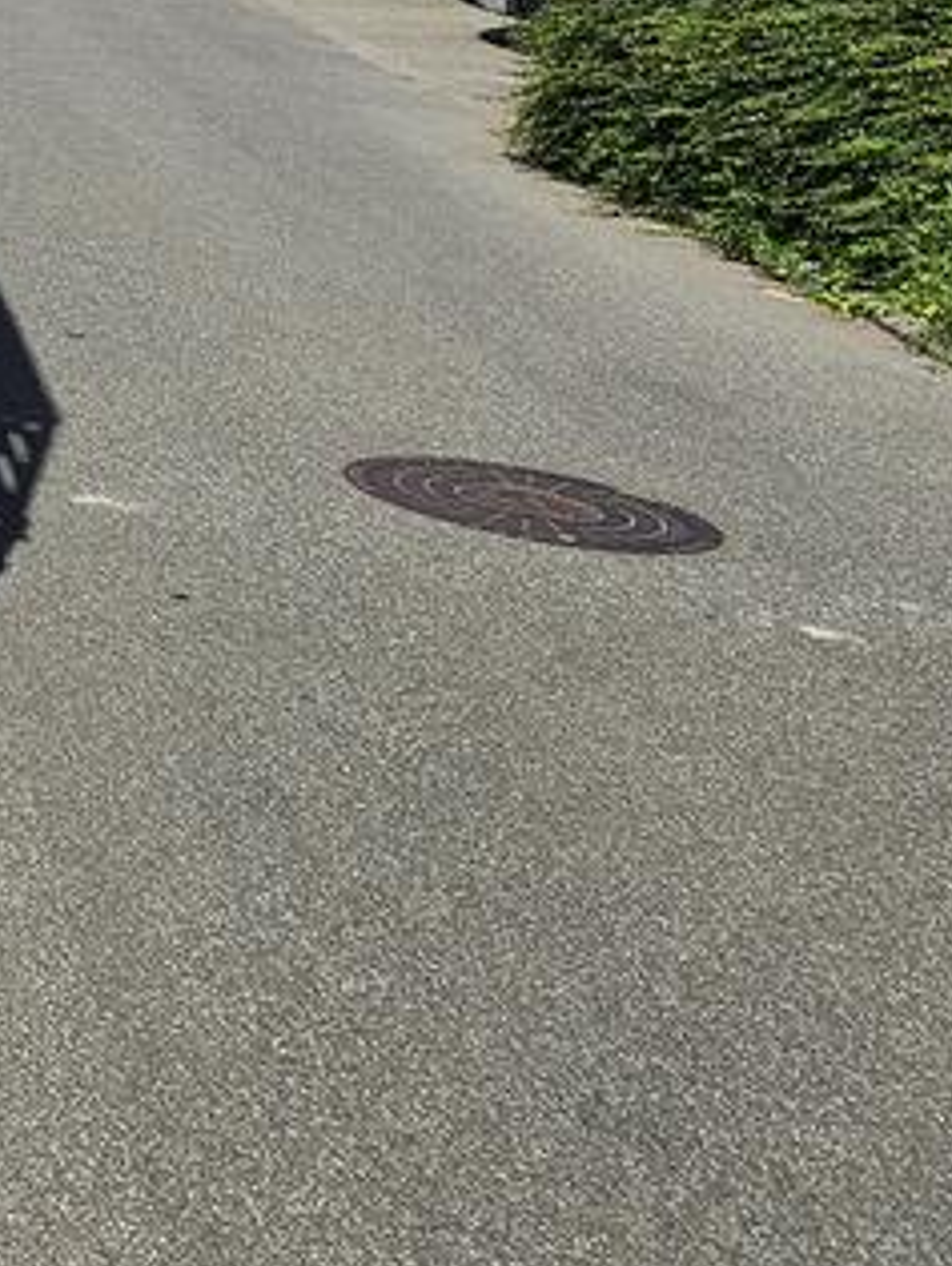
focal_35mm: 84
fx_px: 3074
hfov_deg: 14.4
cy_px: -406
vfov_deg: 21.0
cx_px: -992
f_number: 1.8
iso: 25
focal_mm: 5.4
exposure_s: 1/2111
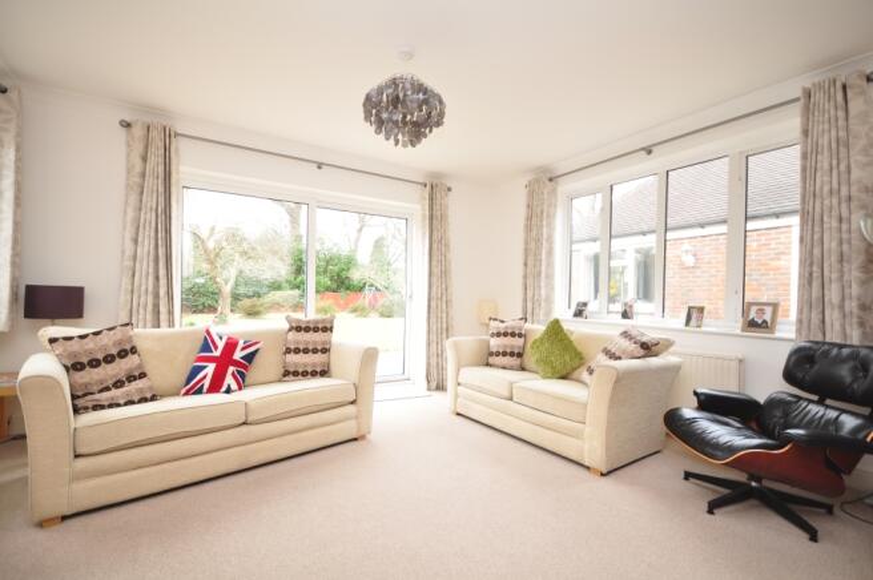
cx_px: 436
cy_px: 290
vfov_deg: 77.2
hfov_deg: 100.4
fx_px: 363
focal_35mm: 15
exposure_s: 1/25
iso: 200
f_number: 4
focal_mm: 10
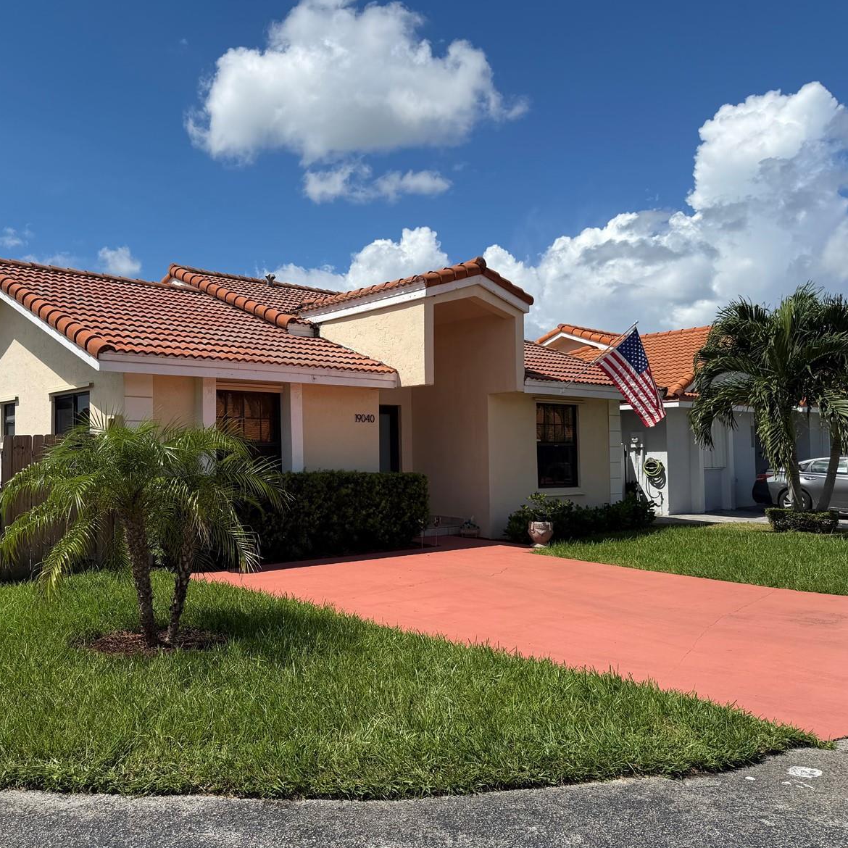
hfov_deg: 54.5
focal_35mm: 29
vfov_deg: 55.6
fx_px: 804
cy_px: 422
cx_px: 286
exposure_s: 1/6711
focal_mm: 6.76
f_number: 1.78
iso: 80
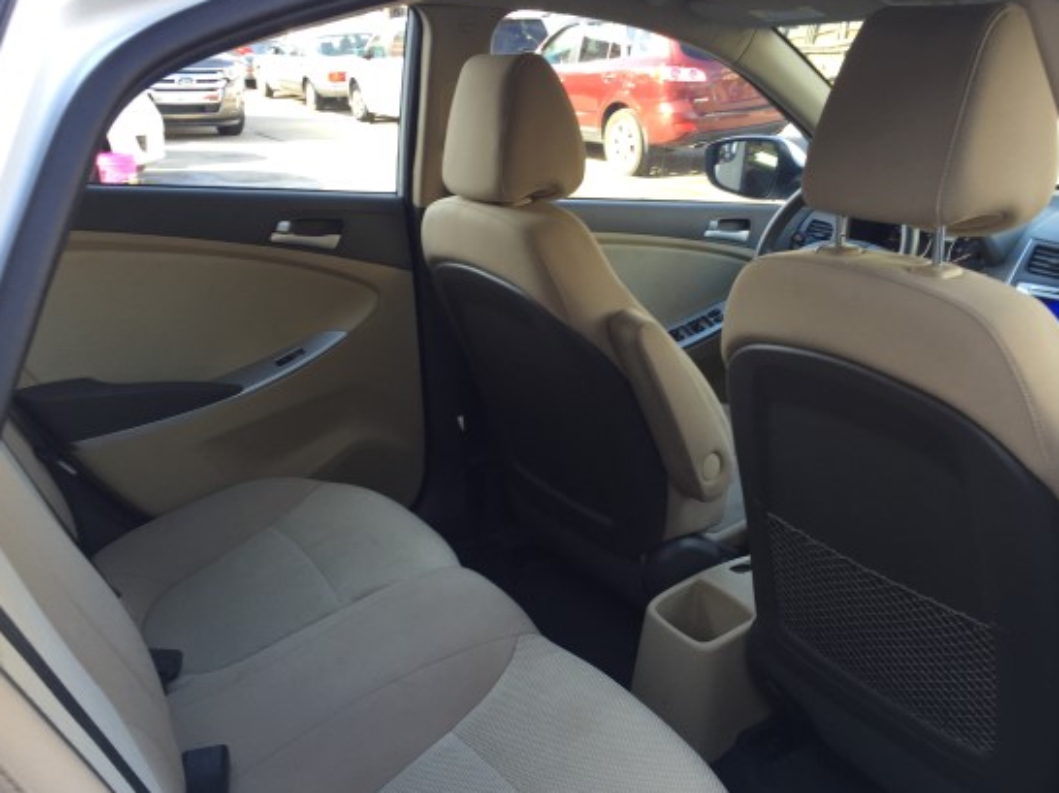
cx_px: 535
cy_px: 409
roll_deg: +1.0
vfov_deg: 41.8
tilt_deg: -17.7
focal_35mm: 34
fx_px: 1040
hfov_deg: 54.0
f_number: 2.2
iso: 40
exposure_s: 1/120
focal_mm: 4.15
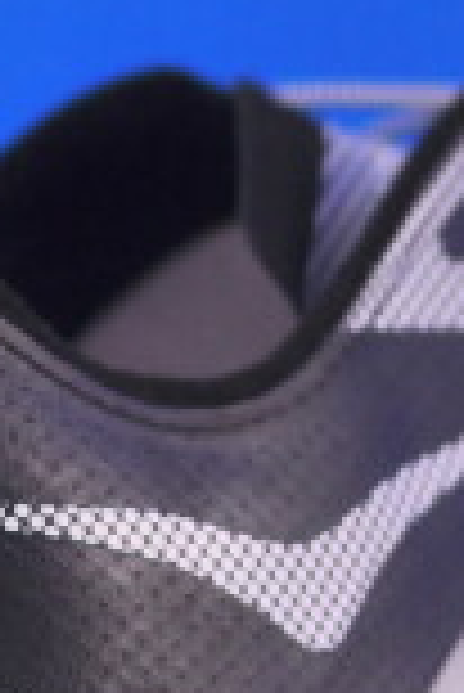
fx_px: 7484
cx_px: -72
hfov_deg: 3.5
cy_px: 286
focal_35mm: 388
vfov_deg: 5.3
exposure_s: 1/320
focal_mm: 50
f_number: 2.5
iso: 250
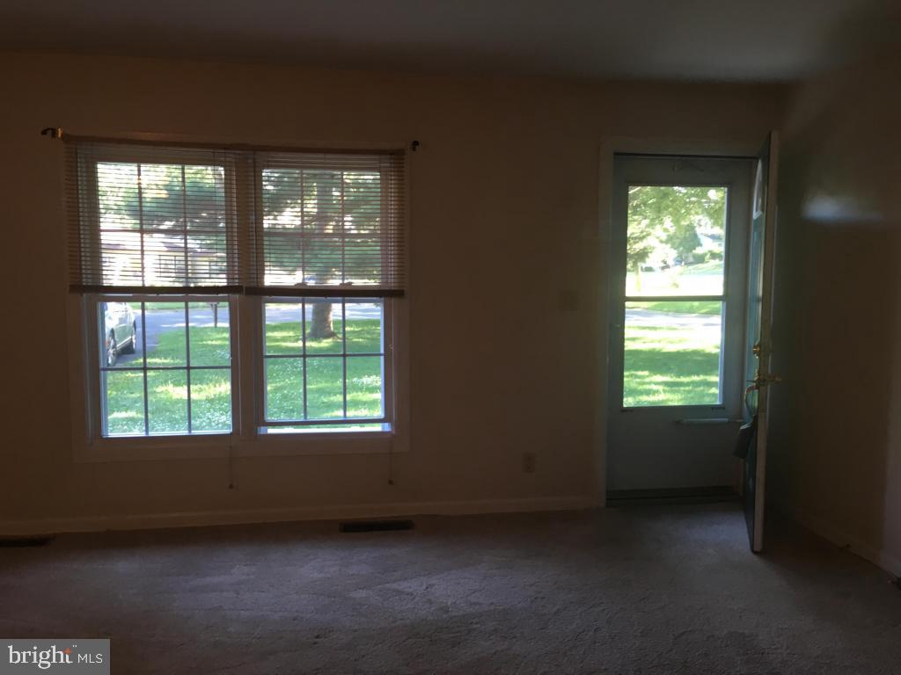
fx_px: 755
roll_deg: -1.4
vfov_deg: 48.2
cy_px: 338
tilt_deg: -2.8
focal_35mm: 29
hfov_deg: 61.7
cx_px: 450
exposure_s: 1/30
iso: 64
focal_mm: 4.15
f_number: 2.2
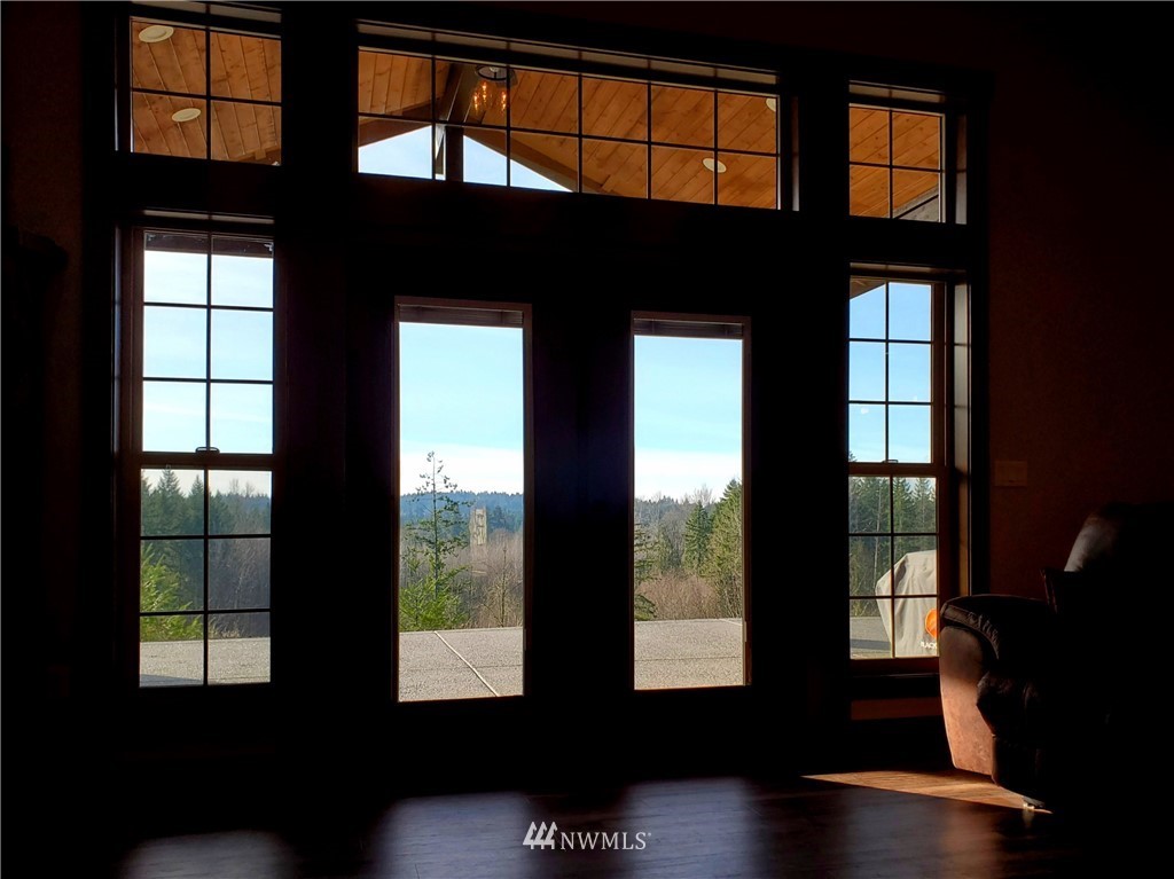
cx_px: 587
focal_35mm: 26
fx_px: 881
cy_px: 440
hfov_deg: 67.3
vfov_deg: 53.0
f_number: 2.4
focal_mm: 4.3
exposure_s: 1/584
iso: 50
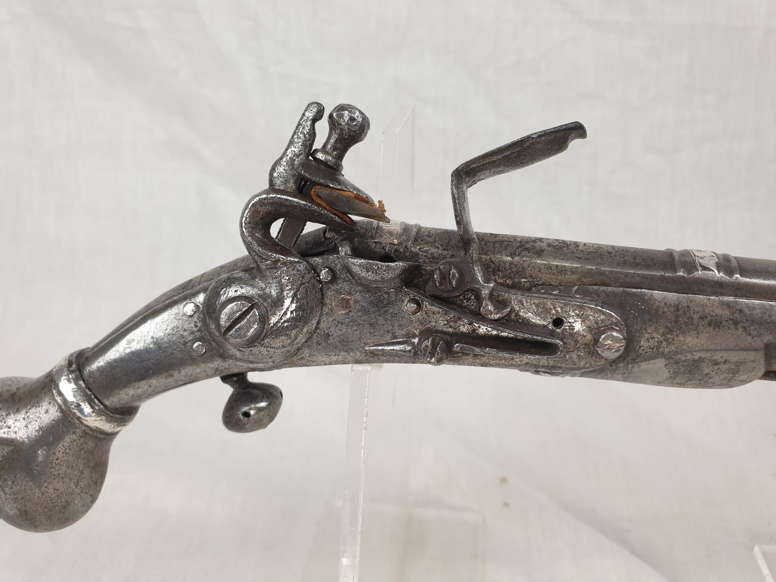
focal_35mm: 26
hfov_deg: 67.3
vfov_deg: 53.1
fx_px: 583
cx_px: 388
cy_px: 291
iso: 100
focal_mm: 4.3
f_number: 2.4
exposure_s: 1/100
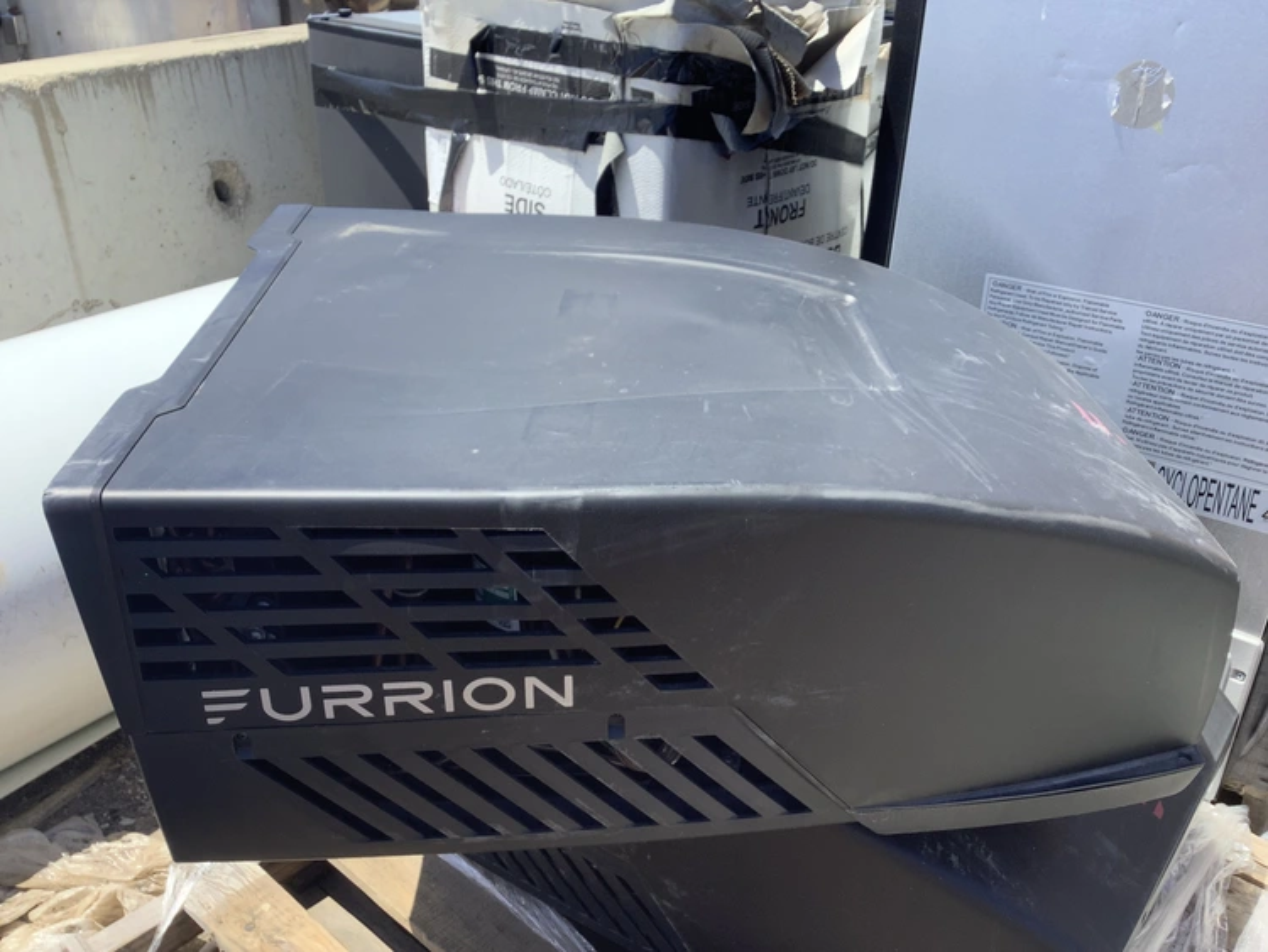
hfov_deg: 58.3
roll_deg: +0.1
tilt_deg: -26.4
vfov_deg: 45.5
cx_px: 634
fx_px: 1136
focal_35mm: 31
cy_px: 476
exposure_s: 1/512
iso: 25
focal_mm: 3.3
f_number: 2.4
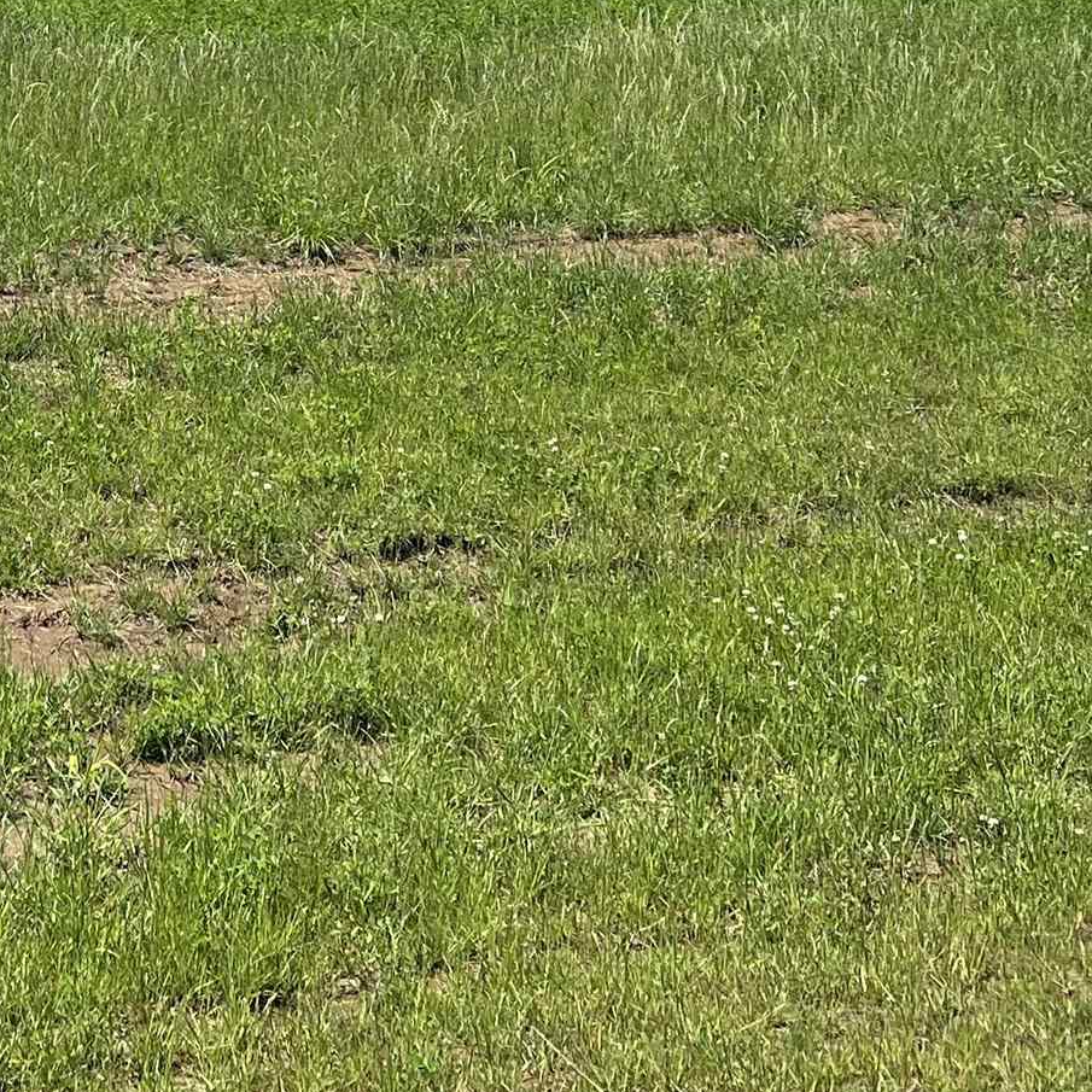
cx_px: -142
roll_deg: -0.8
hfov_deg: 21.0
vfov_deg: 20.6
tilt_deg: +3.8
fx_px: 2784
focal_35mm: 78
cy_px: -263
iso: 50
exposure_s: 1/4274
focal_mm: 5.7
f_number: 1.5
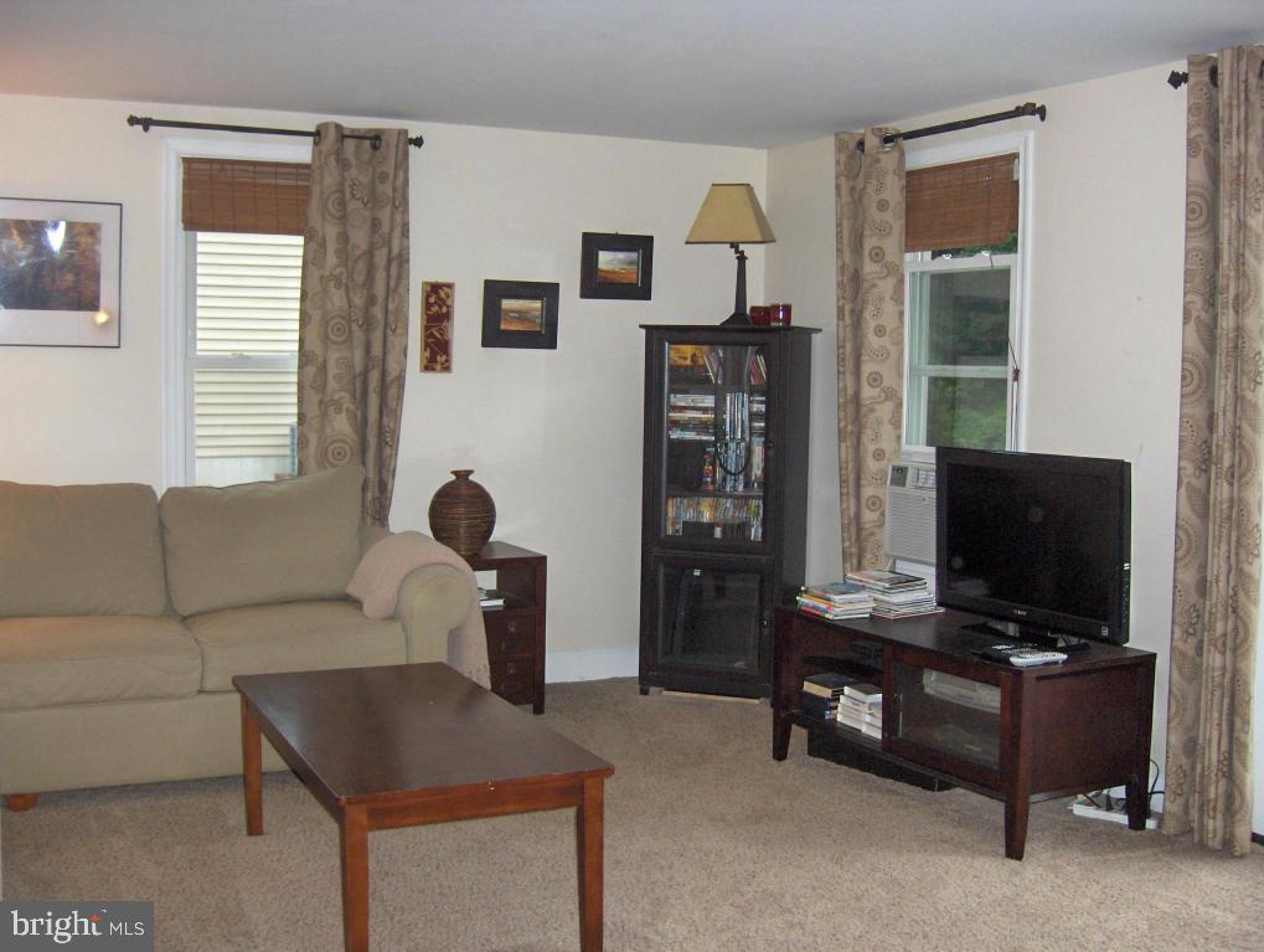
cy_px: 476
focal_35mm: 39
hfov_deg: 47.8
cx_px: 632
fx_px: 1426
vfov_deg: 36.9
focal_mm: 8
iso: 100
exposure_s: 1/60
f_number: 2.8
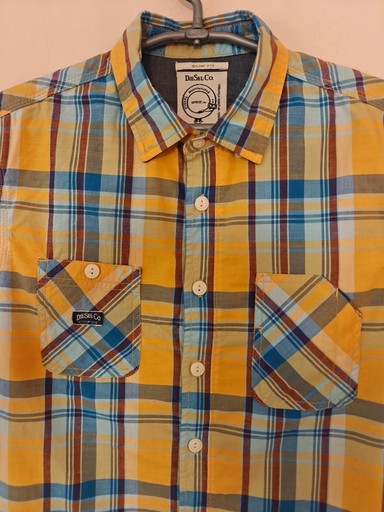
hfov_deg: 58.9
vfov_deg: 73.9
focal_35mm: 23
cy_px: 256
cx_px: 192
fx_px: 340
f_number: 1.6
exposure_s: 1/50
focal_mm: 6.06
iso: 1600
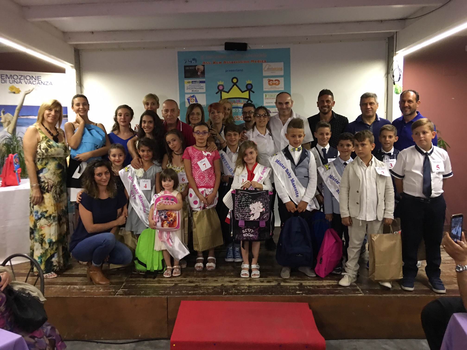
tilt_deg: -6.7
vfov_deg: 48.2
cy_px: 175
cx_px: 234
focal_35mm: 29
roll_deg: -0.6
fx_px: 391
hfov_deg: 61.7
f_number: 2.2
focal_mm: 4.15
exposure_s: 1/17
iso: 125
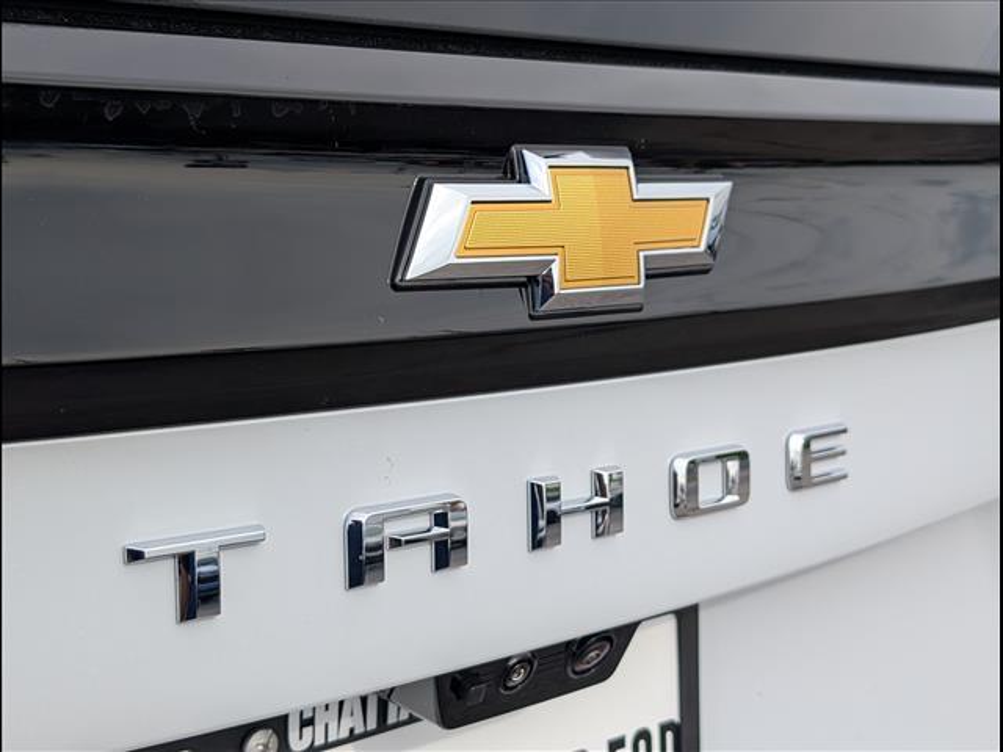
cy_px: 376
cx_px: 502
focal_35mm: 49
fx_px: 1420
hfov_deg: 38.9
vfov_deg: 29.7
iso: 22
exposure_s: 1/833
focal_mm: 6.9
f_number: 1.68
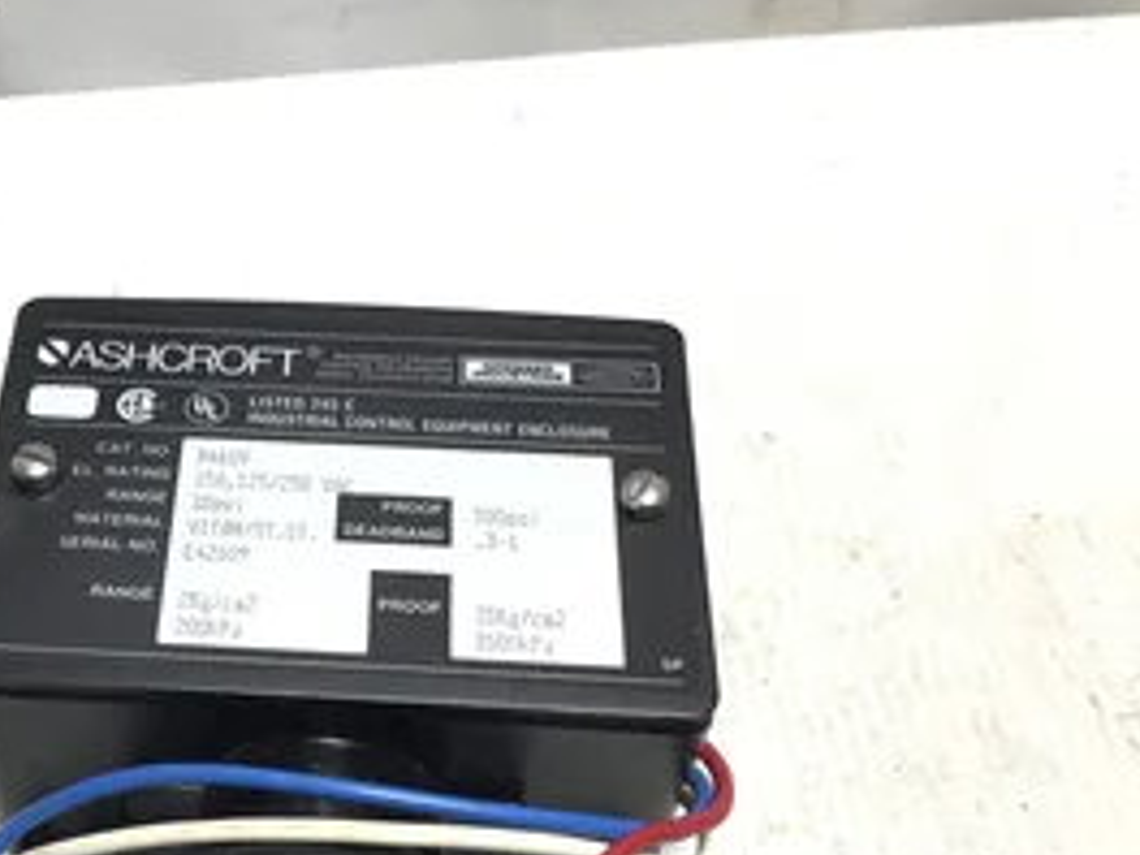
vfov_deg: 30.7
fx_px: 1548
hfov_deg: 39.3
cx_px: 285
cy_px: 561
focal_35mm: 47
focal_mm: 3.3
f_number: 2.4
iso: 40
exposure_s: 1/120
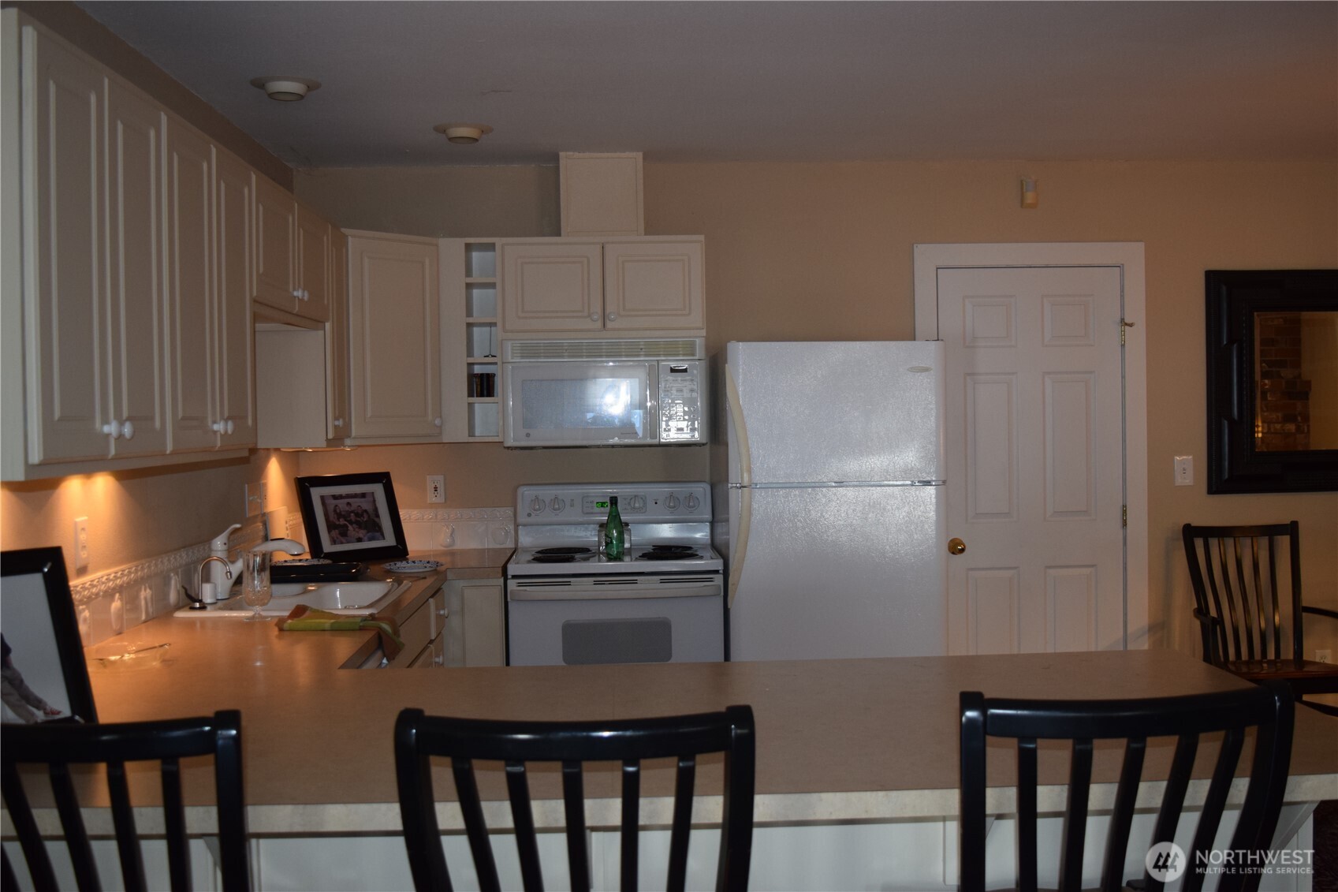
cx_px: 669
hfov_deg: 53.1
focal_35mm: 36
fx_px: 1338
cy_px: 446
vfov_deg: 36.9
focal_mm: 24
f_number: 4
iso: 800
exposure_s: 1/60
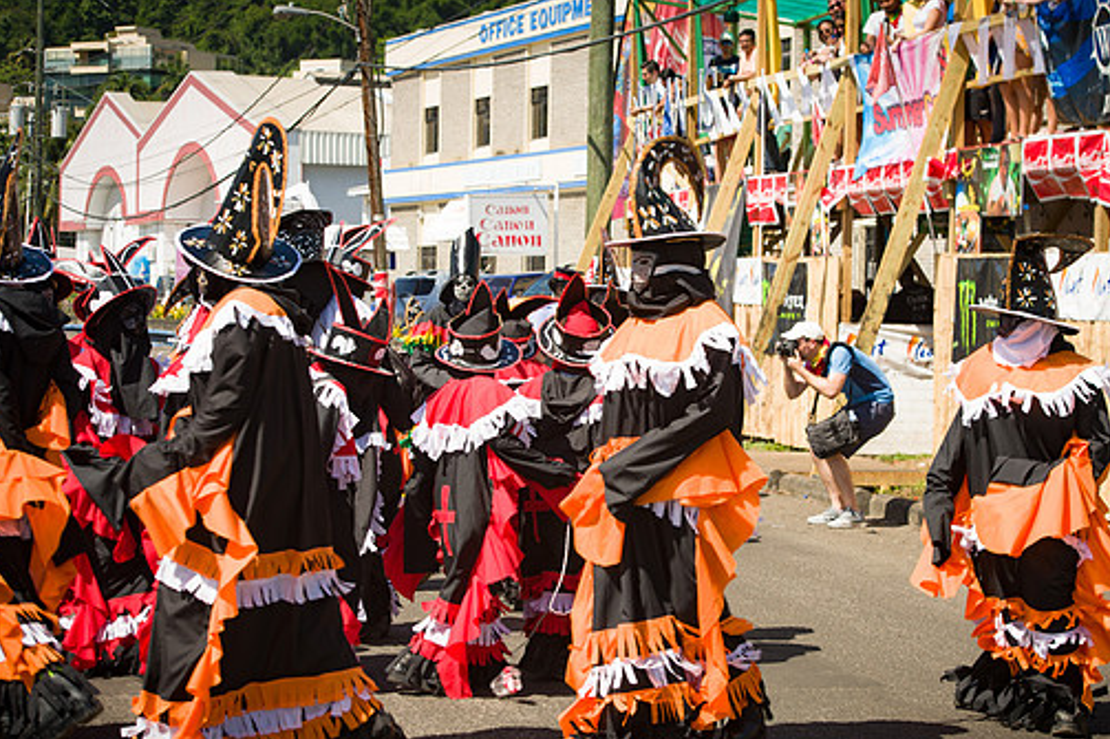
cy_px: 424
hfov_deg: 22.6
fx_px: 2774
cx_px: 607
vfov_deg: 15.2
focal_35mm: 90
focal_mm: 78
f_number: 8
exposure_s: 1/160
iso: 100
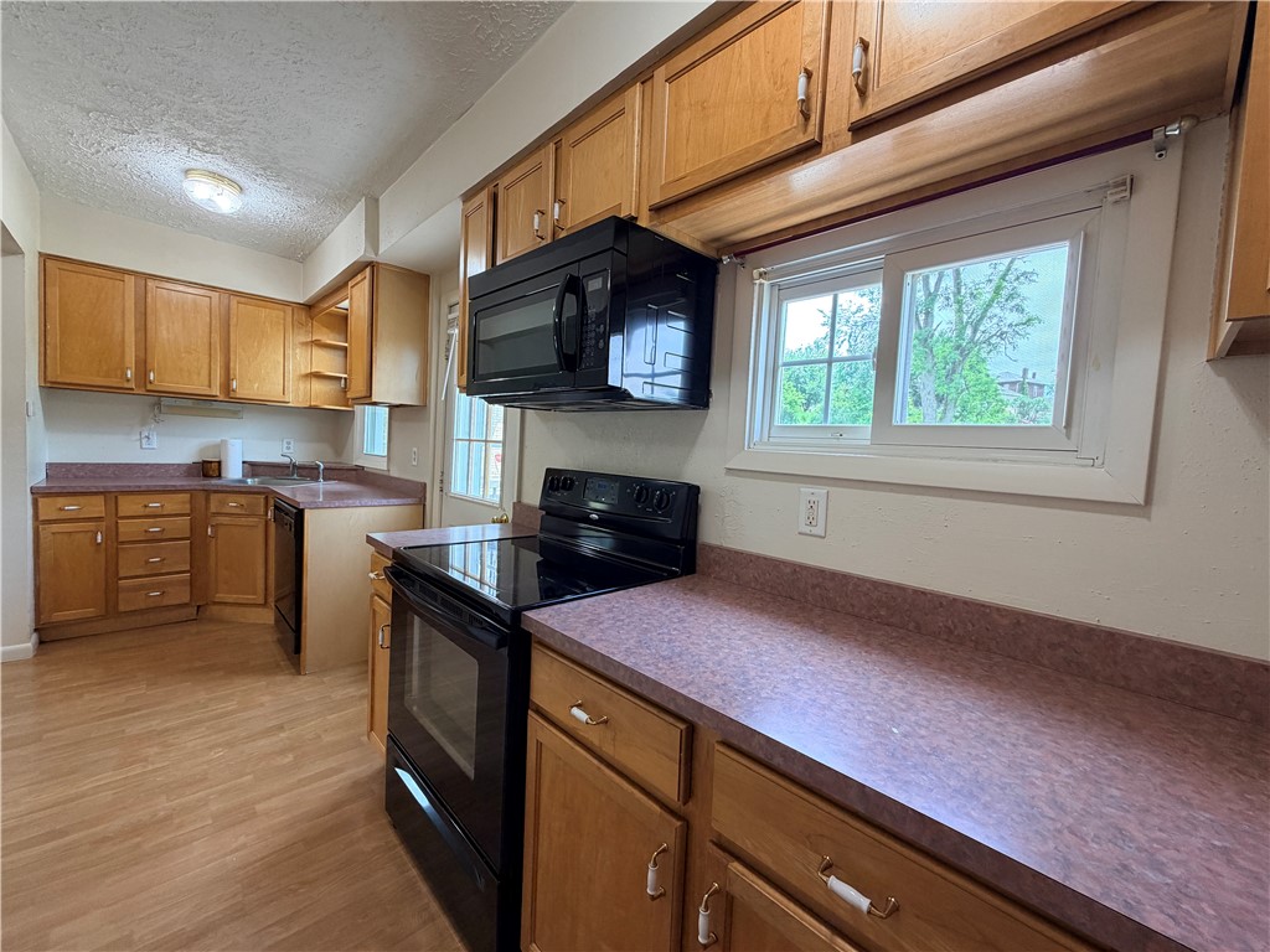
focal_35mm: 14
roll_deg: -2.7
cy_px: 476
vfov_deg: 85.7
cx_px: 635
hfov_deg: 102.1
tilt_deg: -3.5
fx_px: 514
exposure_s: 1/120
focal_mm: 2.22
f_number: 2.2
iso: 160
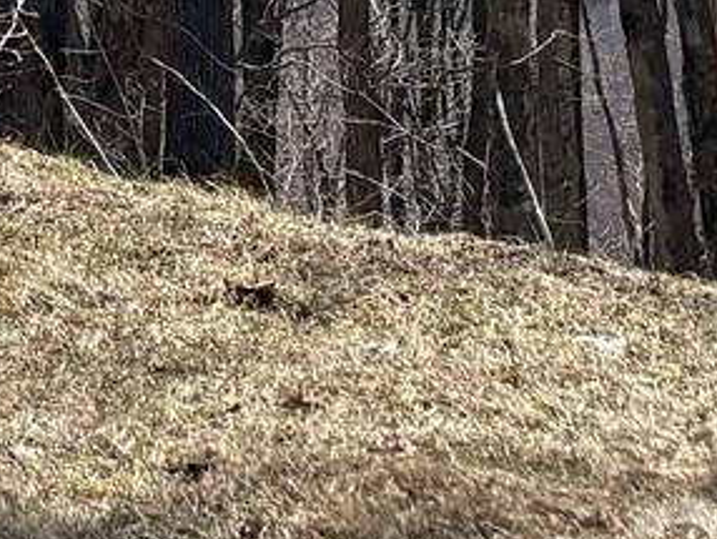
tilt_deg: -0.6
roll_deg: -0.3
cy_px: -1171
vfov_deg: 7.0
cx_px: -441
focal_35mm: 186
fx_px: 3856
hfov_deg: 10.2
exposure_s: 1/3448
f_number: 1.6
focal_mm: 5.96
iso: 50
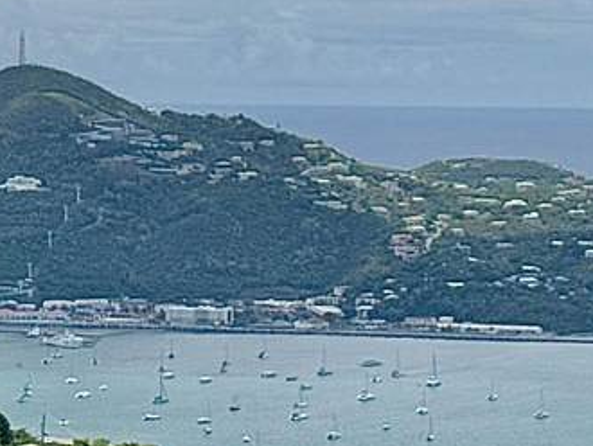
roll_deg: -0.1
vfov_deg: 7.9
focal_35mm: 186
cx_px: 787
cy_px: -45
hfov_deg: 10.4
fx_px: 3189
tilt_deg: +2.0
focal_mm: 6.76
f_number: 1.78
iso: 64
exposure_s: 1/11364
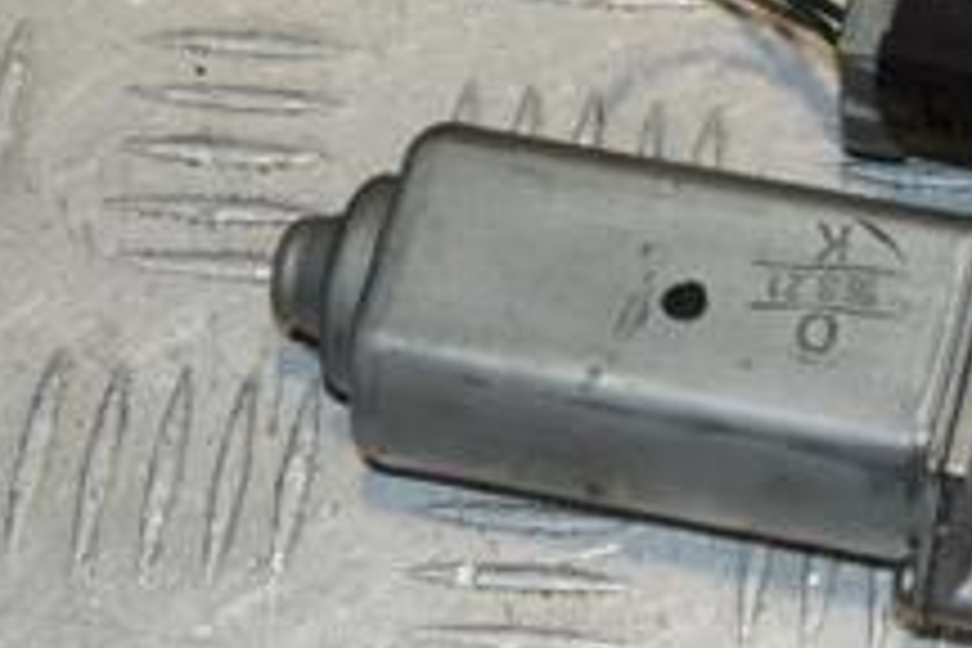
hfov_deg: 10.7
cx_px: 1238
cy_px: 50
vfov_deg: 7.3
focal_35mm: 187
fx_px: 5059
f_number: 9
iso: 800
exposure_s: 1/200
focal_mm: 45
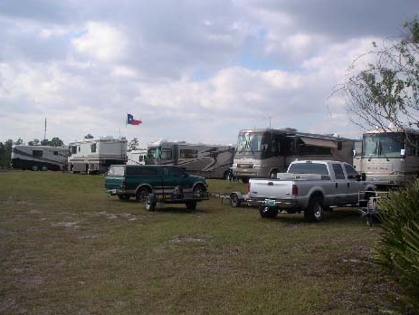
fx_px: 497
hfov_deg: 45.7
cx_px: 216
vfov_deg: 35.2
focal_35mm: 41
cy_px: 153
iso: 50
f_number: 2.8
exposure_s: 1/750
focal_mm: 6
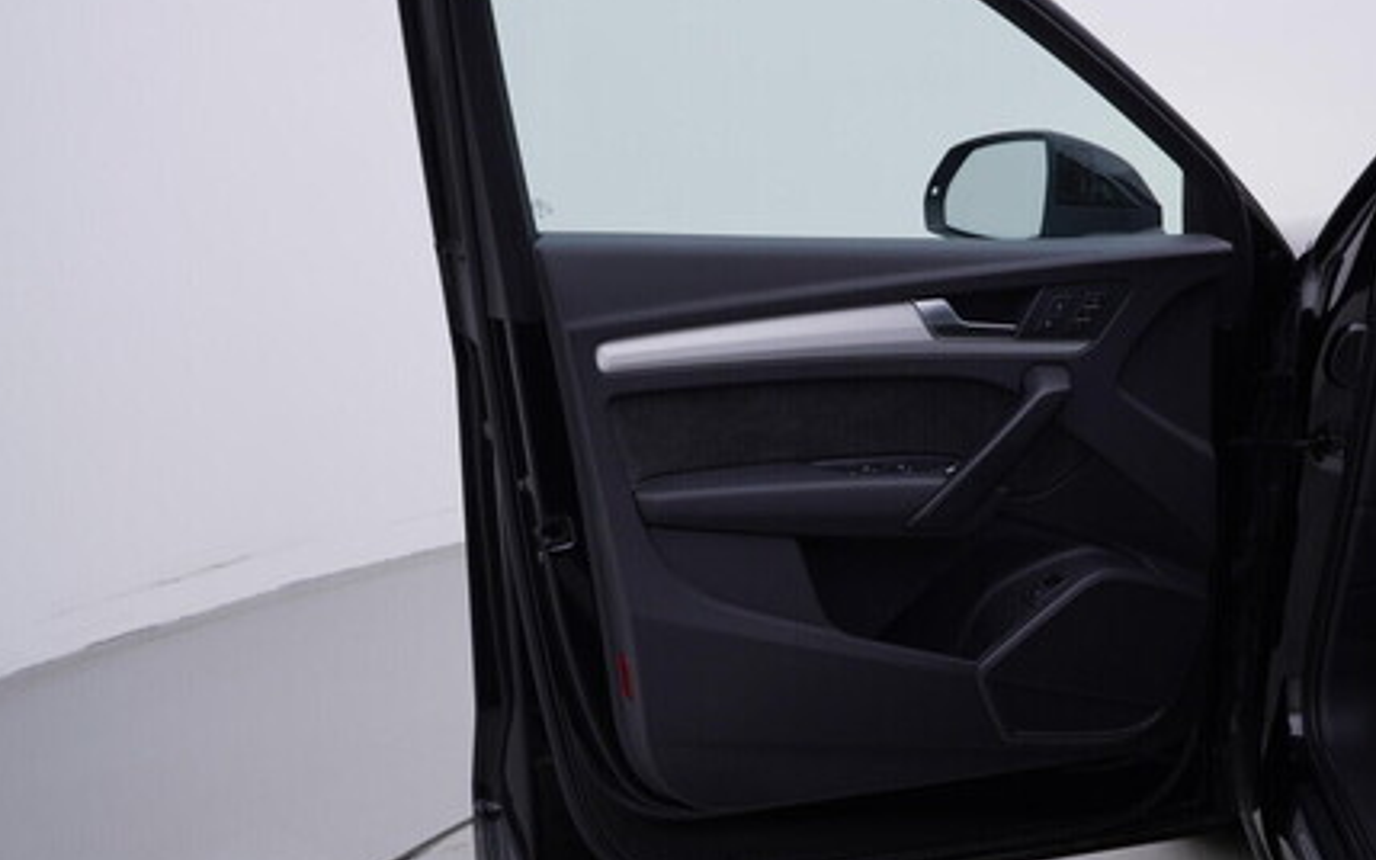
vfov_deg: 27.4
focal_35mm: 47
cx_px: 805
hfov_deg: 42.5
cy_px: 387
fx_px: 1762
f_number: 4
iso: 125
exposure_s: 1/80
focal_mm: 24
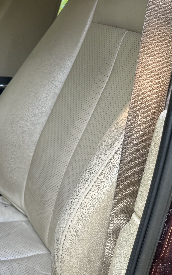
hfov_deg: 21.2
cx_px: 63
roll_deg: -1.9
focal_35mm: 61
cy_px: 199
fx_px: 457
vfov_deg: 33.0
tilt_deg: -27.1
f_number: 1.78
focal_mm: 6.76
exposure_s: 1/121
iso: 80
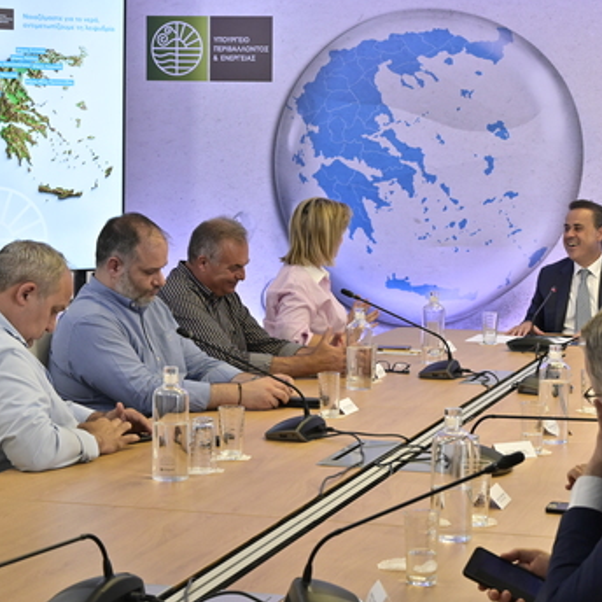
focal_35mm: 80
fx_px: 1574
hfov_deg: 21.5
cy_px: 326
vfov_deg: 21.6
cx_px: 448
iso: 3200
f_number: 10
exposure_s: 1/100
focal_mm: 54
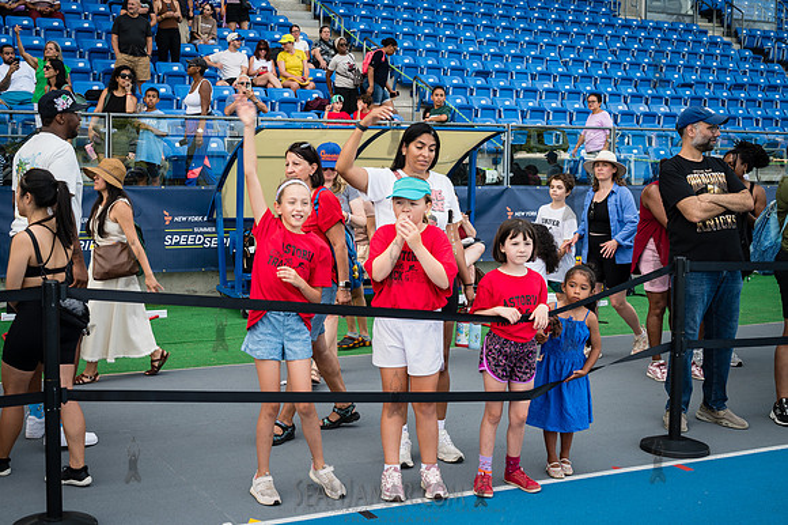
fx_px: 1041
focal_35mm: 48
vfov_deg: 28.2
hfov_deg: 41.2
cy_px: 205
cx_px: 307
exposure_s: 1/160
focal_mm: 39
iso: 100
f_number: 5
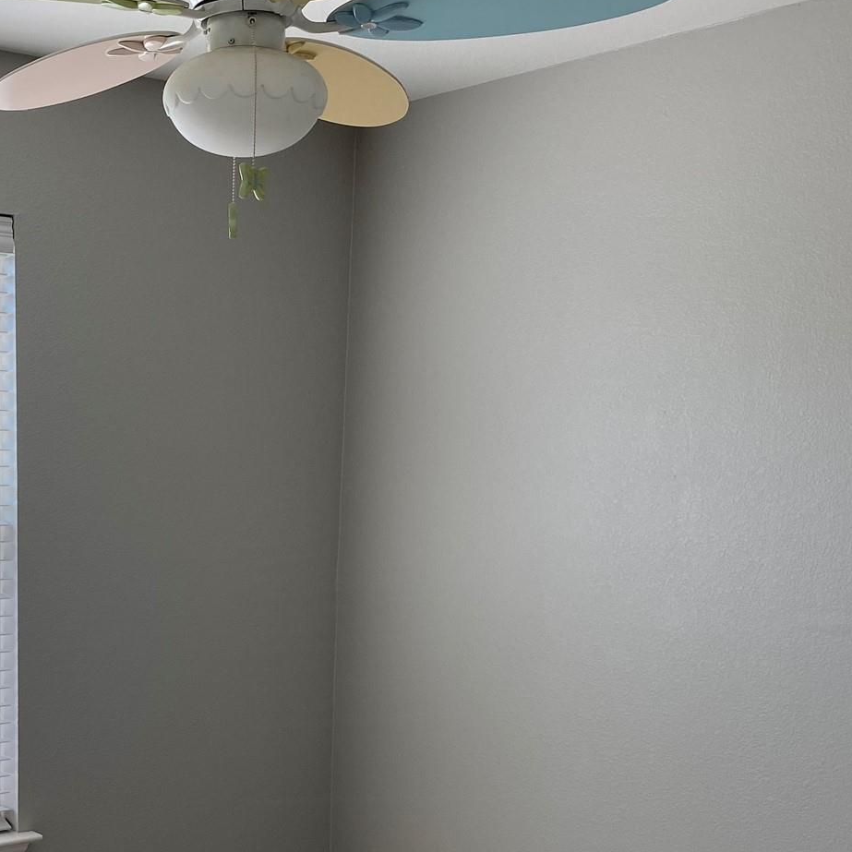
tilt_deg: -9.3
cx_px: 102
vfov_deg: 32.7
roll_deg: -0.4
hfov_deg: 31.9
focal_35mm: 51
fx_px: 1420
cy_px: 653
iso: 32
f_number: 1.8
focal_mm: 4.25
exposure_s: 1/147
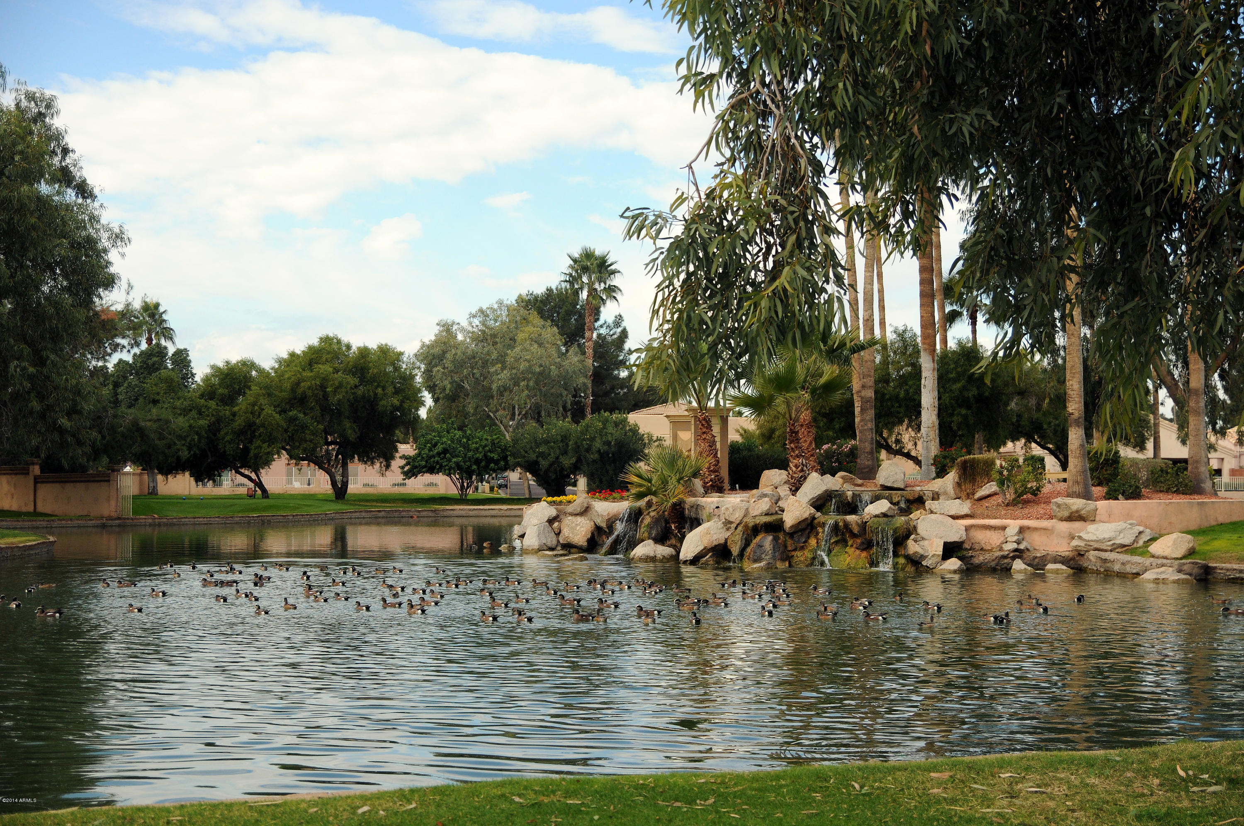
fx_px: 1967
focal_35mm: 57
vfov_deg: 23.7
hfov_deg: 35.1
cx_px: 622
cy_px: 413
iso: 320
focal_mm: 38
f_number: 3.5
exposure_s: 1/2500
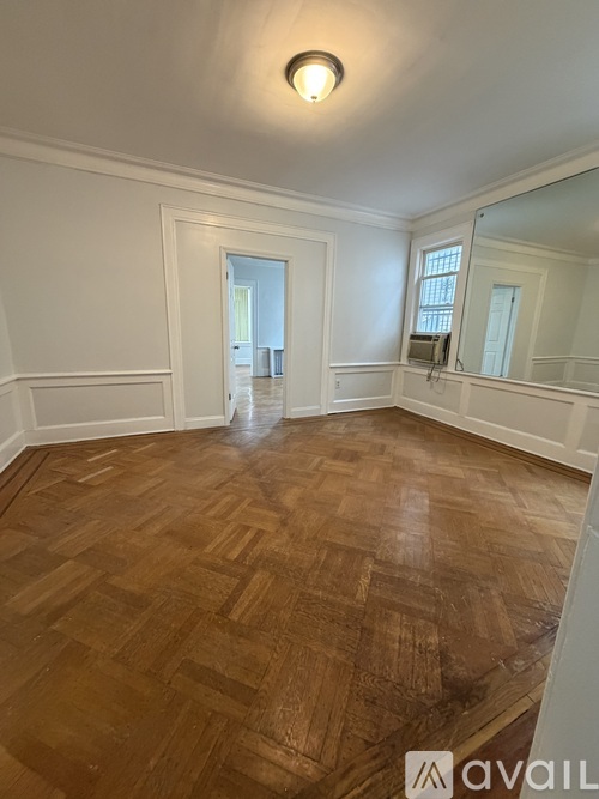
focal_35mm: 14
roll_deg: -0.3
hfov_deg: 85.7
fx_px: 323
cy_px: 400
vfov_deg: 102.1
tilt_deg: -12.1
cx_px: 300
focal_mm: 2.22
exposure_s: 1/60
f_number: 2.2
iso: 500
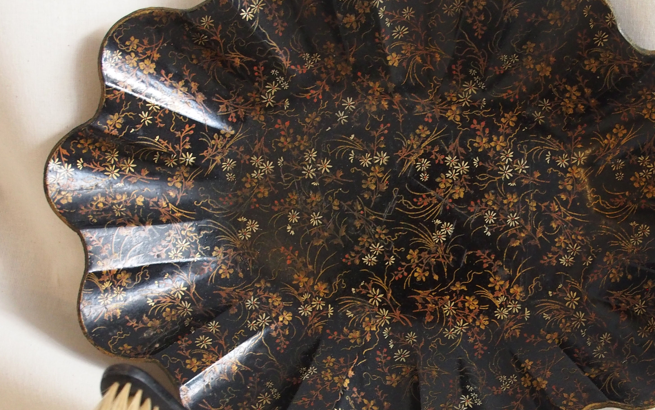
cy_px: 289
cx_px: 446
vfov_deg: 20.2
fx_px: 1143
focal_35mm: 64
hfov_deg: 31.7
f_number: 4.4
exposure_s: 1/10
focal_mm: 19
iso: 1600
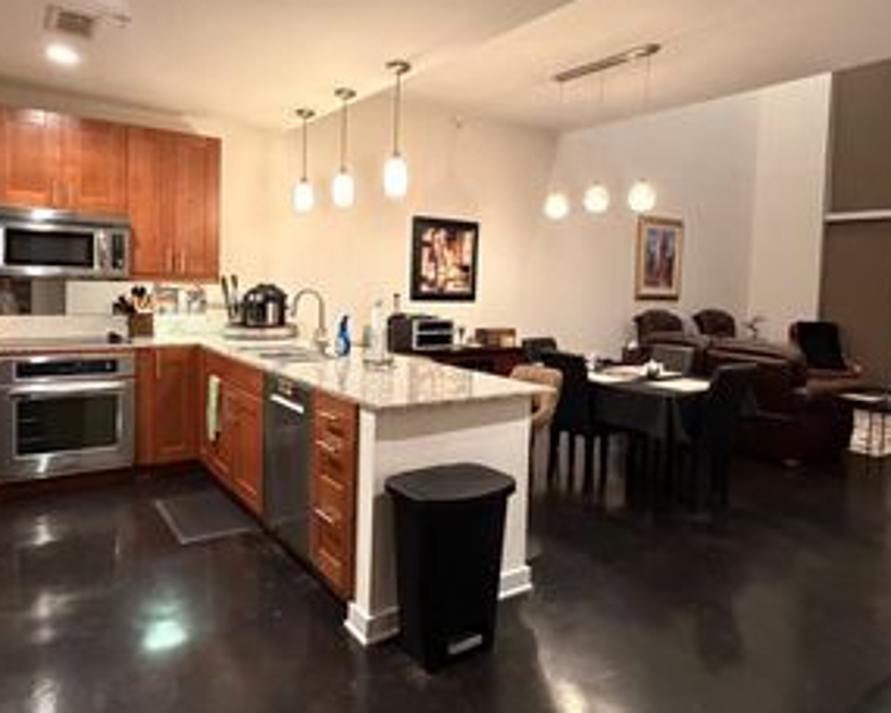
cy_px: 314
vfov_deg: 58.6
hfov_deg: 70.2
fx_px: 633
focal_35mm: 24
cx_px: 413
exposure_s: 1/60
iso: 1000
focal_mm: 2.22
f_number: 2.2
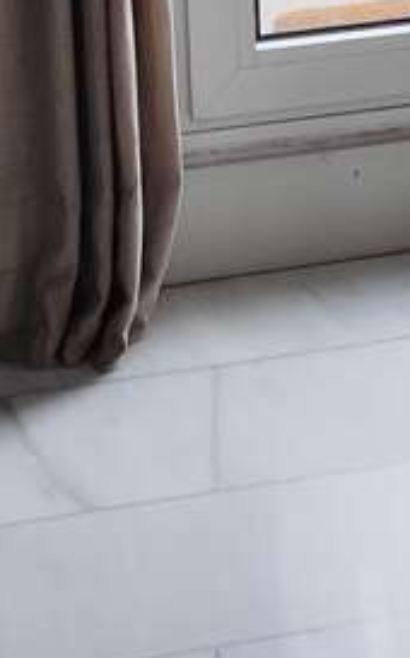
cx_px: 943
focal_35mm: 143
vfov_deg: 12.4
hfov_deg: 8.5
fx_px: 2563
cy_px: -779
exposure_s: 1/142
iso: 50
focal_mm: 6.19
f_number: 1.65
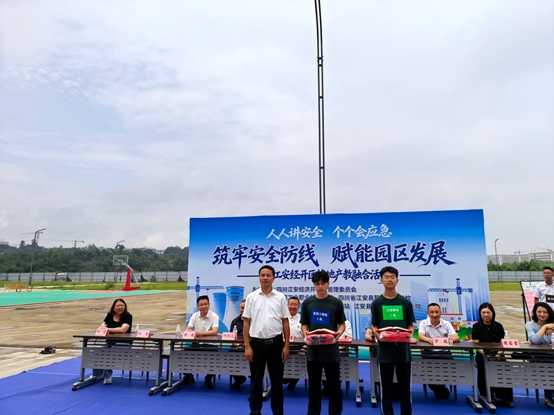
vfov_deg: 56.8
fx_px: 384
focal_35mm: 24
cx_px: 277
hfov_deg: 71.6
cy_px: 208
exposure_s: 1/1416
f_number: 4
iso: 50
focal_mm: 6.98
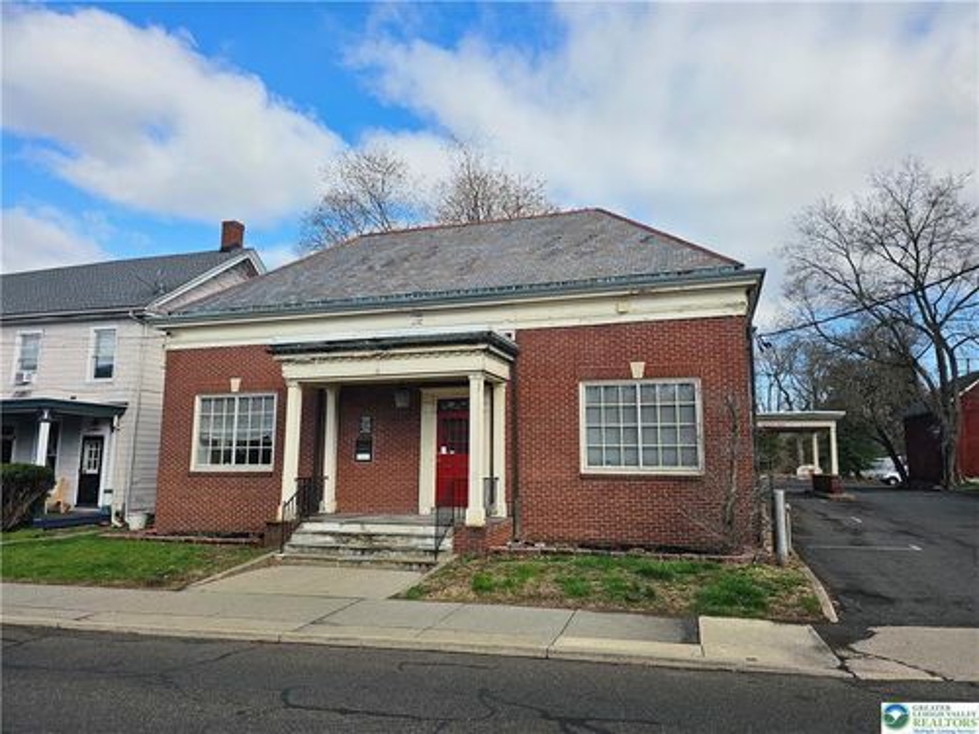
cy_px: 367
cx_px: 490
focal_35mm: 23
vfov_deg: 58.9
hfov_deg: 73.9
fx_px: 650
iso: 20
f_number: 1.7
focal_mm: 6.3
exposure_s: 1/1215
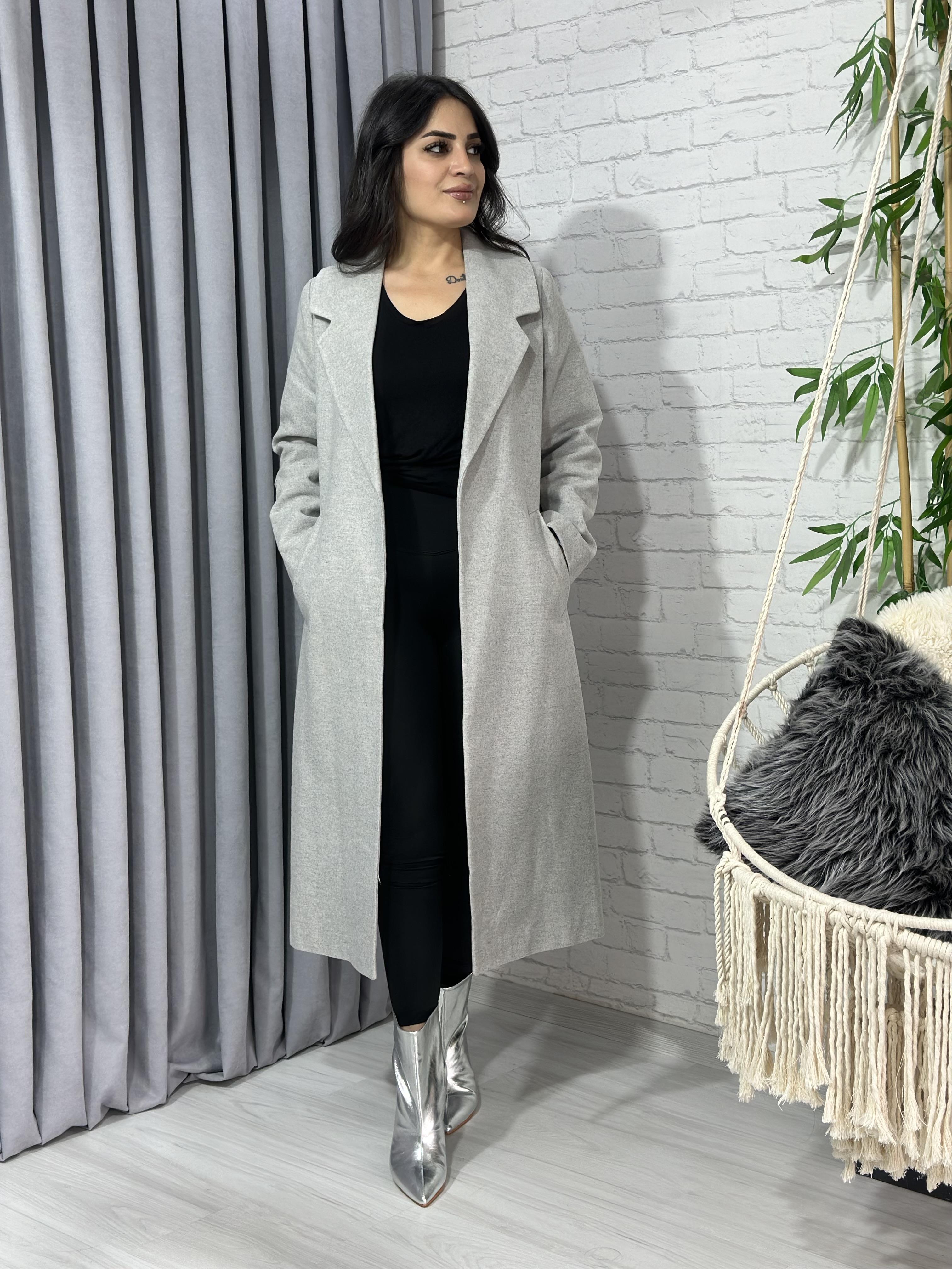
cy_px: 634
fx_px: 1760
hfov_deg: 30.3
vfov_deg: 39.7
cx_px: 476
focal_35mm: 48
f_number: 1.78
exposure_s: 1/100
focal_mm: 6.86
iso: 100
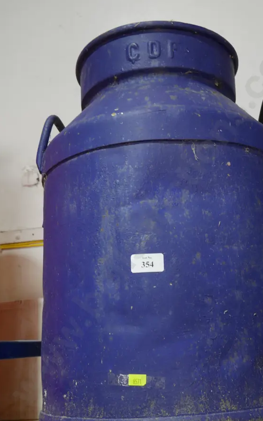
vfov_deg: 45.3
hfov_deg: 29.1
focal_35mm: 44
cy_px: 208
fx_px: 505
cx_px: 165
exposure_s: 1/60
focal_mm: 18
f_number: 4
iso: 400
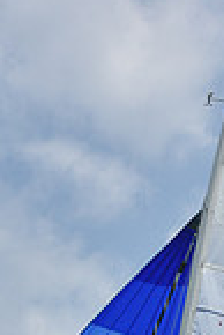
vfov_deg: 7.1
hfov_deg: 4.9
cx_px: 114
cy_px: 619
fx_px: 2607
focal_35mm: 280
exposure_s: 1/1250
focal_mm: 70
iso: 250
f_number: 9
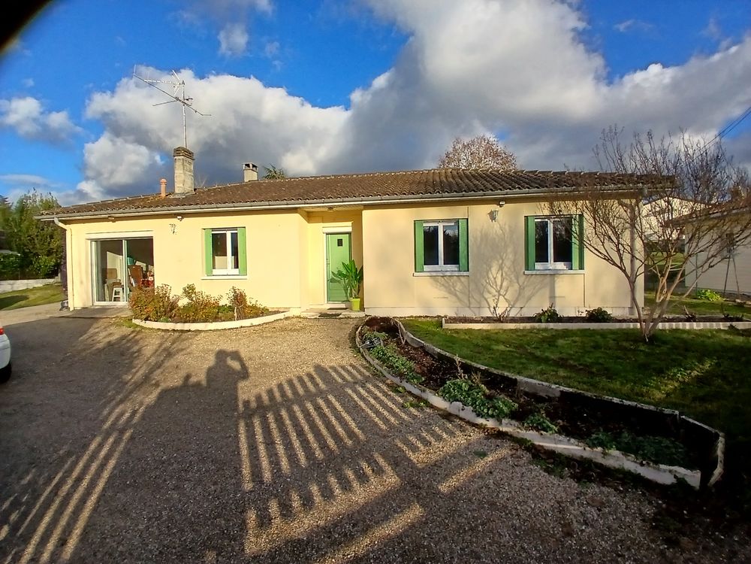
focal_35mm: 17
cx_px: 376
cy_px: 282
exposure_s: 1/1362
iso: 50
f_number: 2.2
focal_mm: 1.4
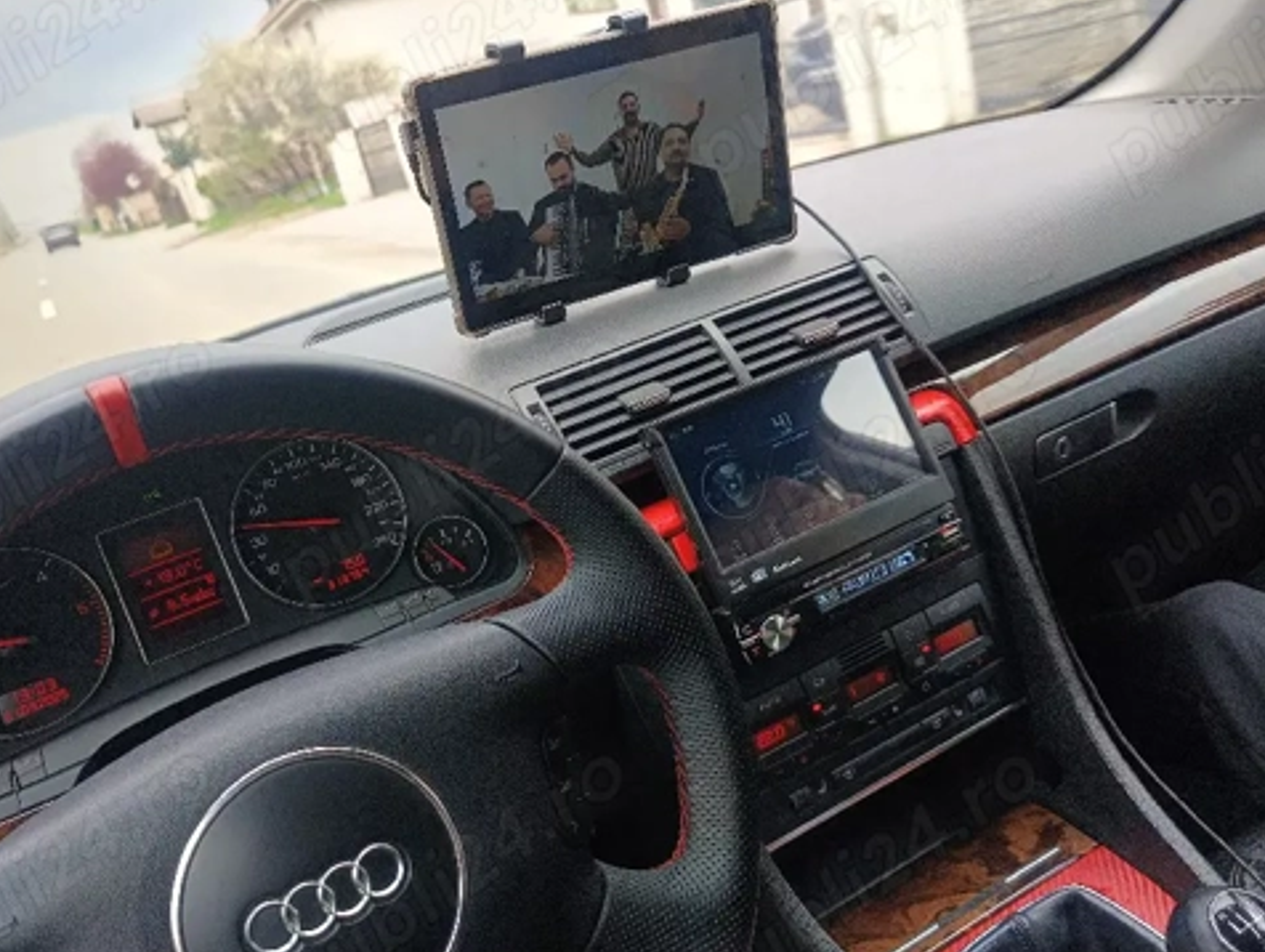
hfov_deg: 61.4
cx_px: 558
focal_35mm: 29
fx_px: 1061
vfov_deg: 48.3
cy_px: 481
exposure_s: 1/100
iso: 125
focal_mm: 6.06
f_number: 1.69
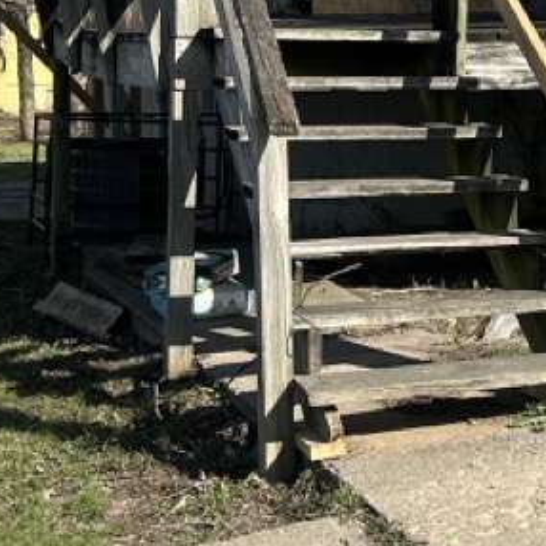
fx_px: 1838
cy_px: 74
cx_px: 430
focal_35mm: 103
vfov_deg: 16.7
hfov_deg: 16.8
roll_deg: -1.2
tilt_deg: -0.8
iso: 50
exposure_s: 1/2762
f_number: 1.5
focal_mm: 5.7
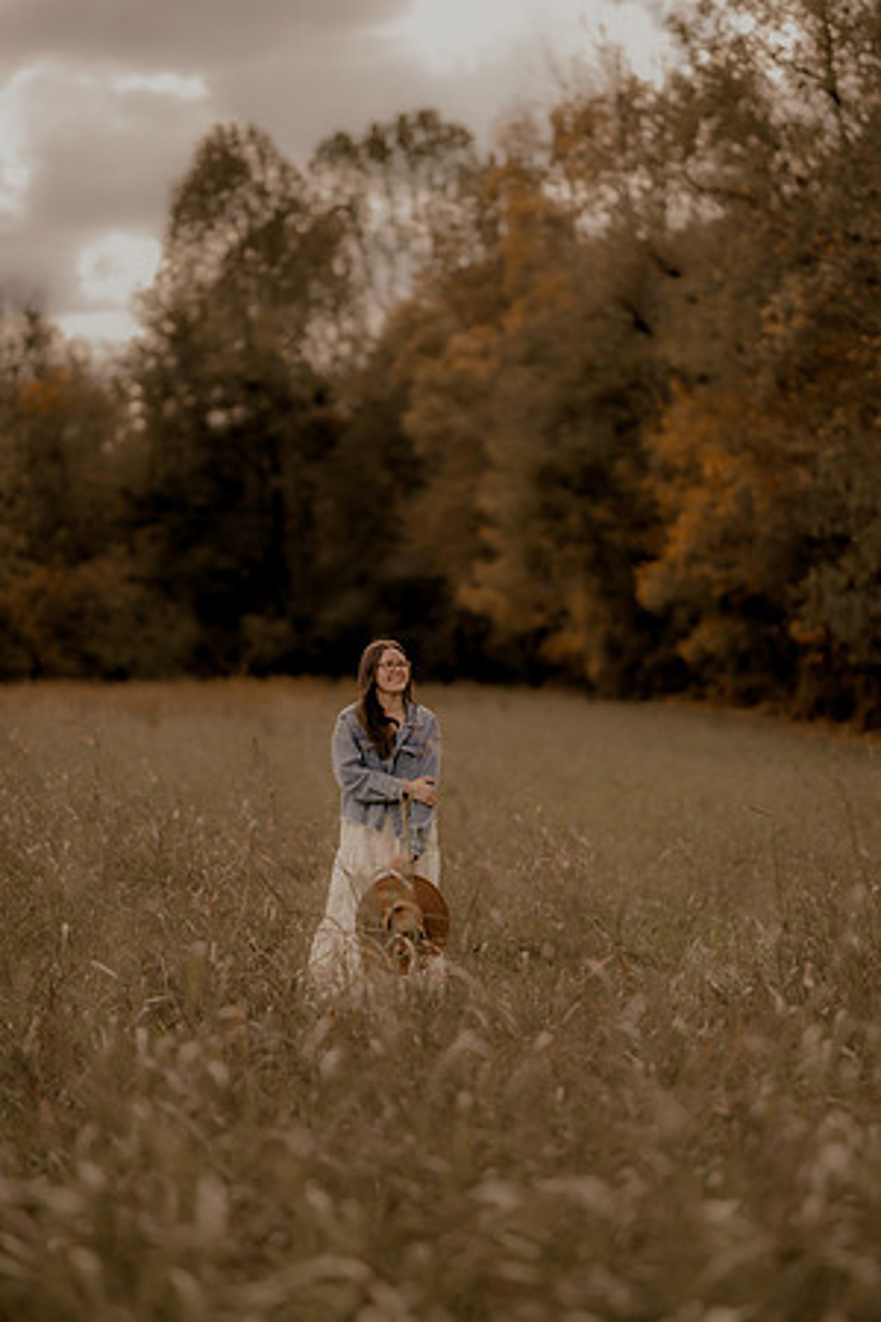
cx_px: 440
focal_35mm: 85
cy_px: 661
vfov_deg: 23.9
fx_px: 3120
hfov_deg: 16.1
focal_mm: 85
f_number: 1.4
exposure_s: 1/3200
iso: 200
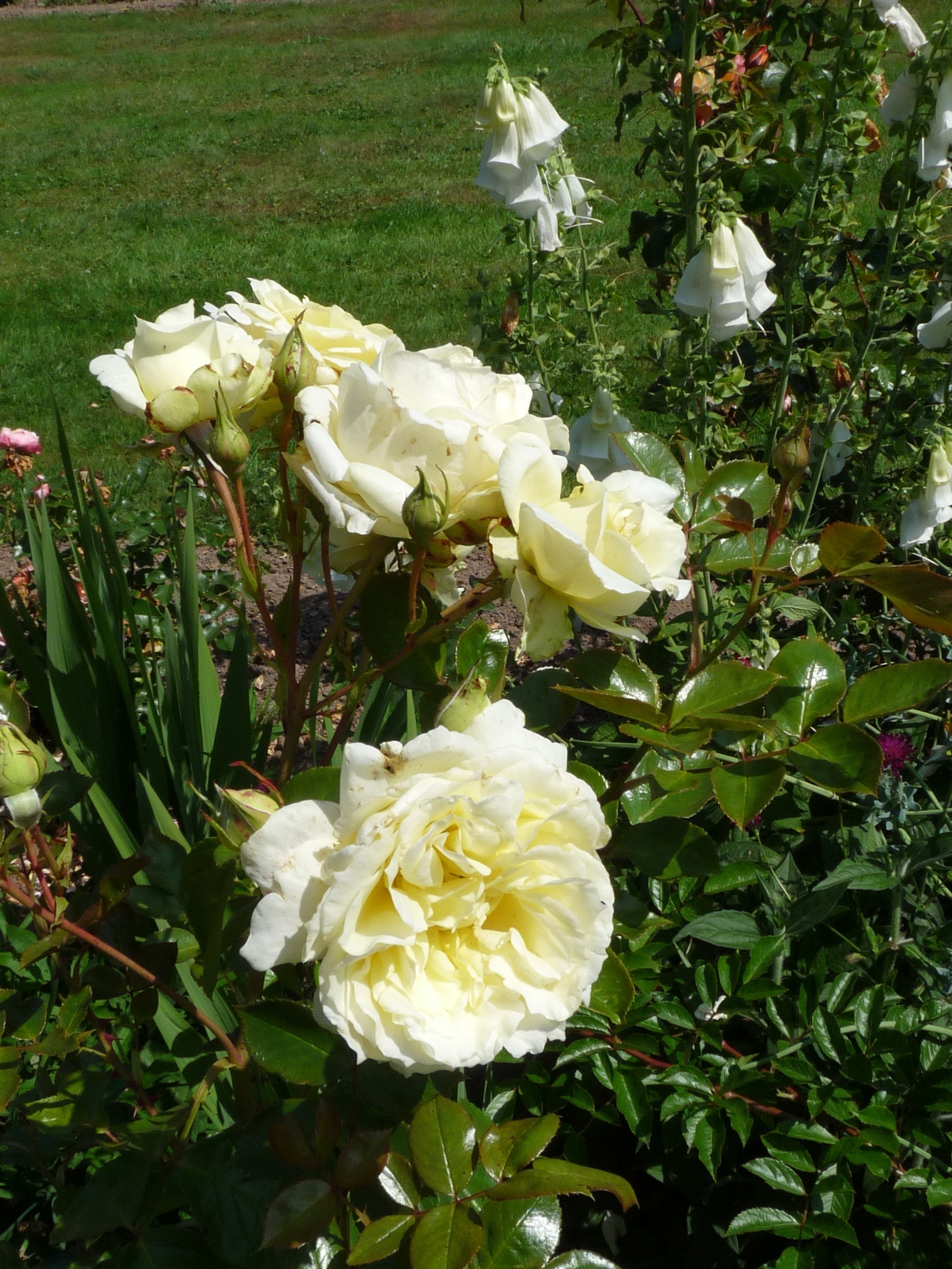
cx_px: 476
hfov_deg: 36.8
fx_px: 1430
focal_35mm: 39
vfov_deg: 47.9
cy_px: 634
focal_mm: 4.8
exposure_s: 1/400
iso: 100
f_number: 7.1
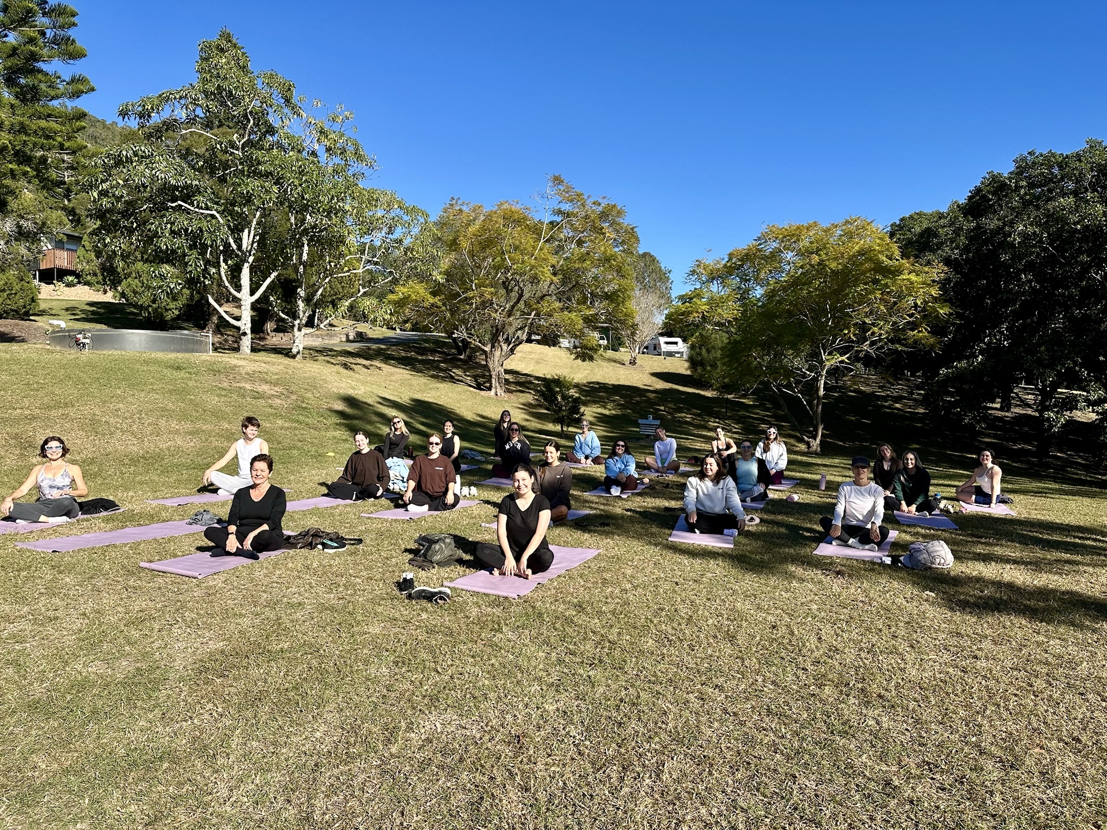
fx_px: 768
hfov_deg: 71.6
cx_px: 554
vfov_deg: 56.8
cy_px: 415
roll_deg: +1.5
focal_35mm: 24
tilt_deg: +0.1
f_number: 1.78
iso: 80
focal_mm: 6.86
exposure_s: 1/3597
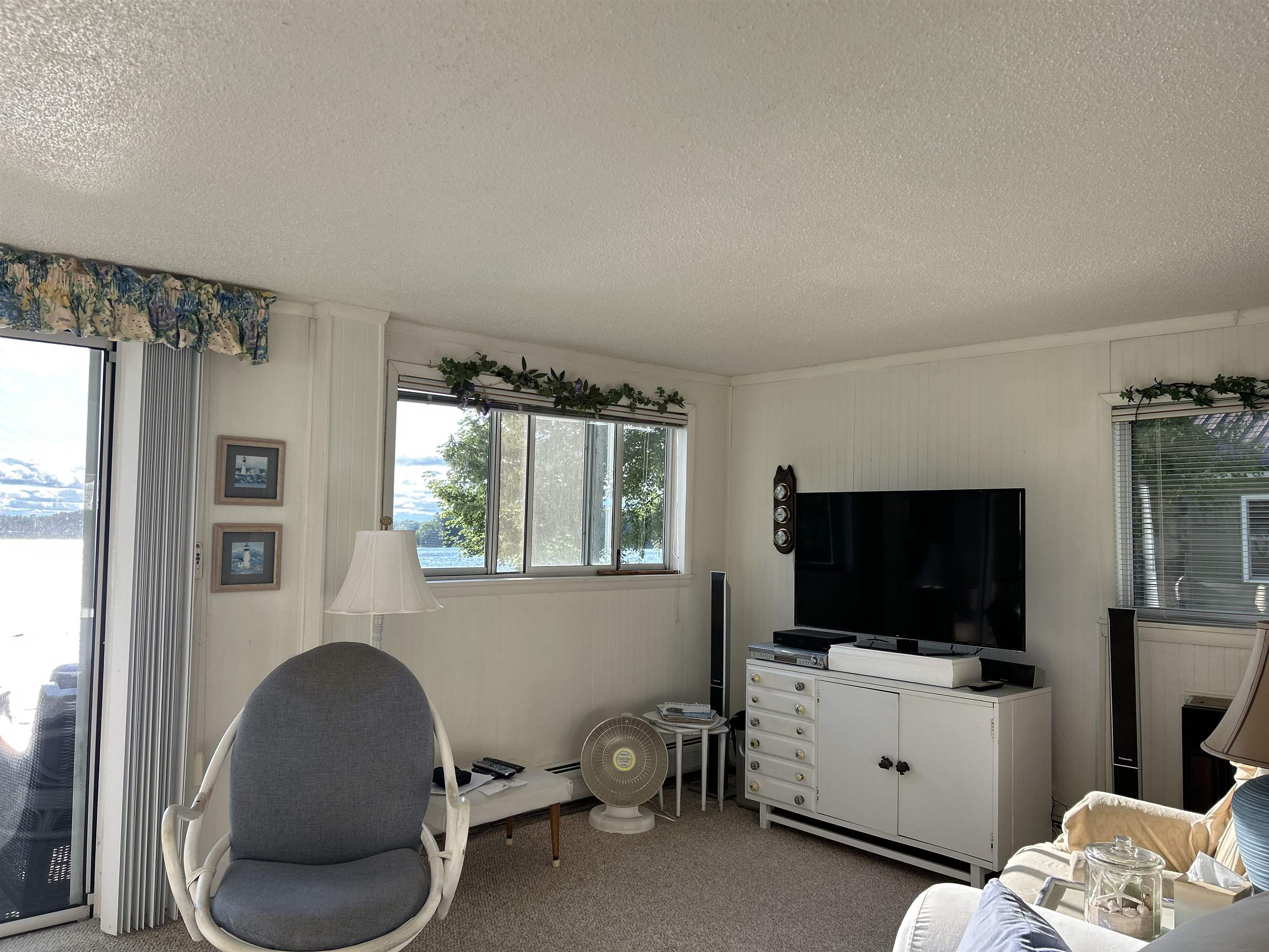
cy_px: 476
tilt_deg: +4.0
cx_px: 634
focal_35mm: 26
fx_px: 953
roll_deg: -1.5
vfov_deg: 53.1
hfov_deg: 67.3
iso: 50
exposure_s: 1/743
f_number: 1.5
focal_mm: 5.7
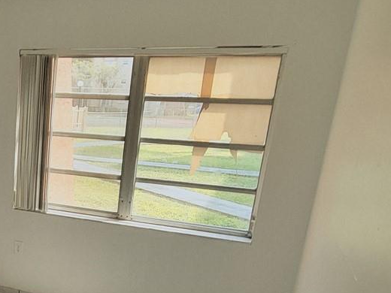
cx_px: 5
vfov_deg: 34.6
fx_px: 452
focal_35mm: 40
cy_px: 243
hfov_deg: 41.1
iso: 50
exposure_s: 1/60
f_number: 2.2
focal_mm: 2.2
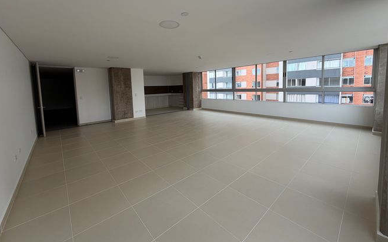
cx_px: 193
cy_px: 100
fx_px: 159
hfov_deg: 101.5
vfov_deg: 74.1
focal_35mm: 15
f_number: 2.2
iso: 50
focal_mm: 2.22
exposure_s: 1/121
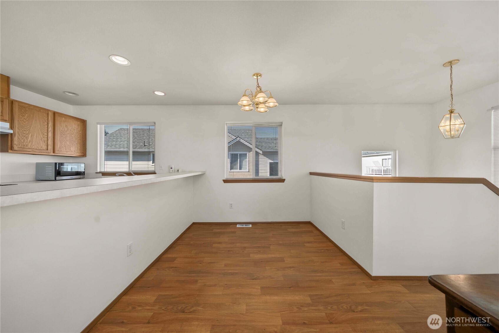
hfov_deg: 112.6
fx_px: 166
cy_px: 166
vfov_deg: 90.1
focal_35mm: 12
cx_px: 250
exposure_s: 1/125
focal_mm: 12
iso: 80
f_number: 7.1
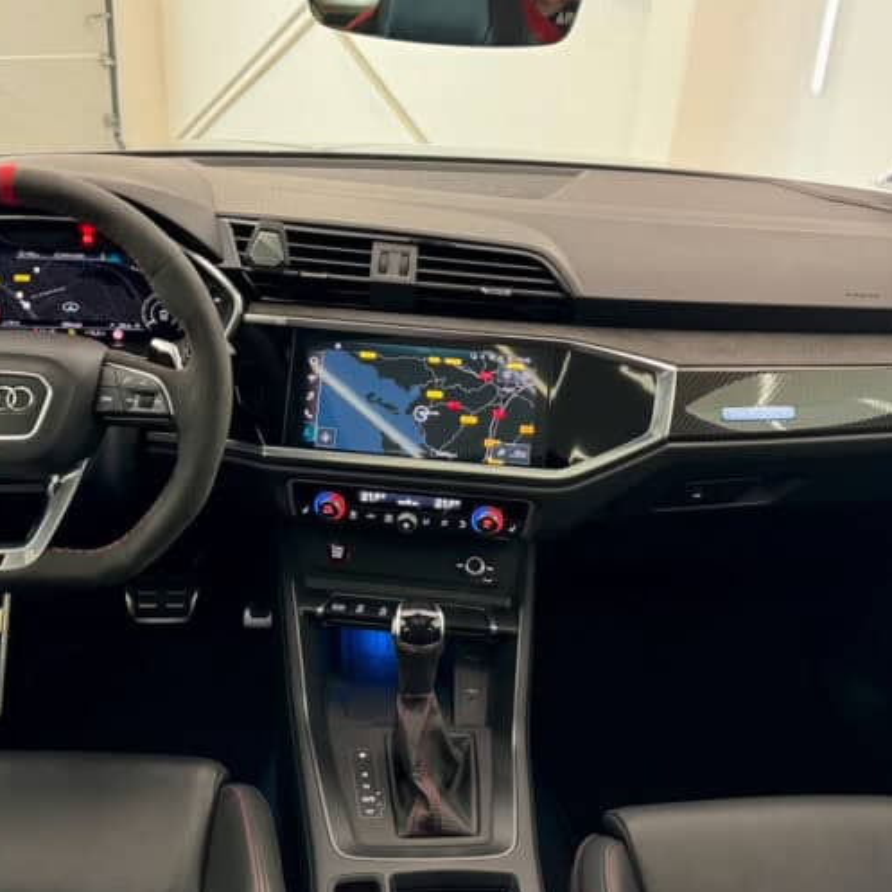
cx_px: 380
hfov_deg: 48.3
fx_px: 991
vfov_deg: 48.3
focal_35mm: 34
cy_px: 376
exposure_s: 1/34
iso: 800
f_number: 1.8
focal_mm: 6.8
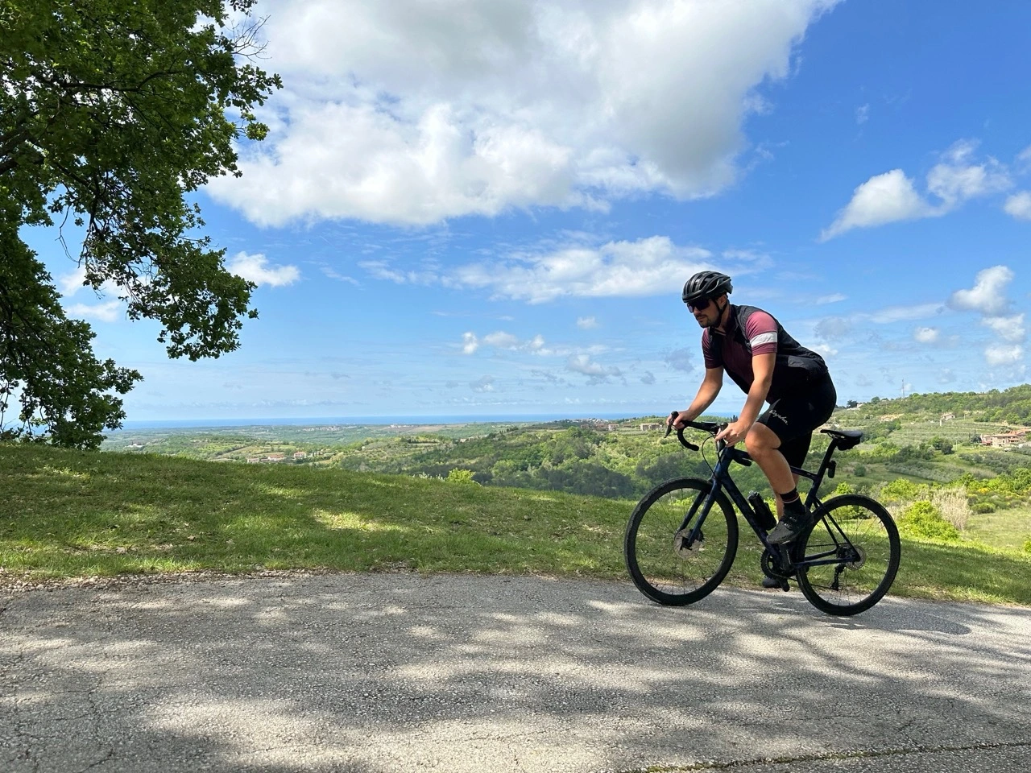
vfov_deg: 56.8
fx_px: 715
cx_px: 516
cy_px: 386
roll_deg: -0.2
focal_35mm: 24
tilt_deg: +1.3
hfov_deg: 71.6
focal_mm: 6.86
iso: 80
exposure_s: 1/6623
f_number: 1.78
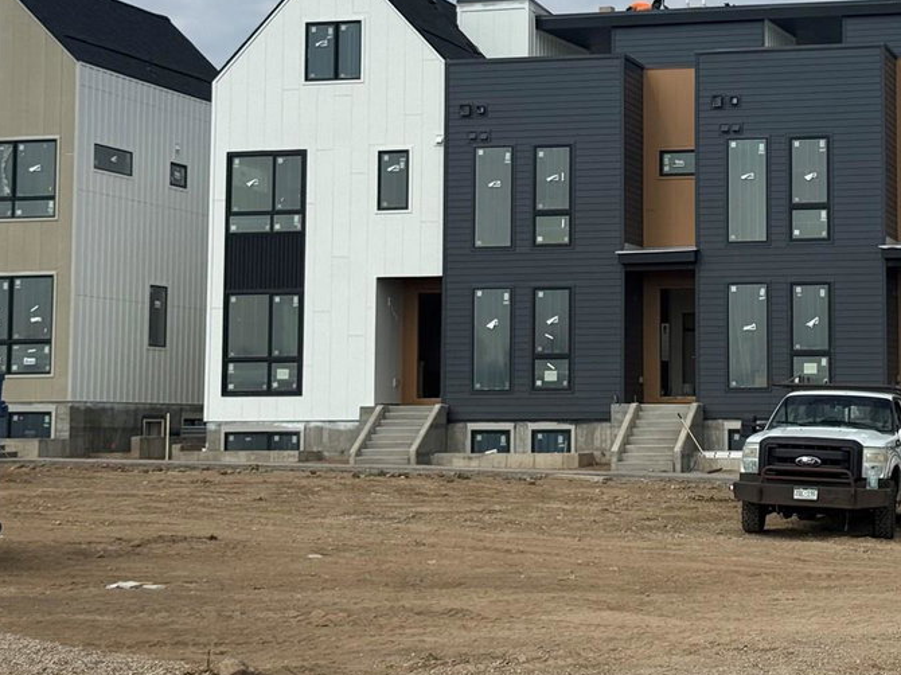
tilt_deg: +6.3
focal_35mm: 86
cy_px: 190
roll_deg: -0.5
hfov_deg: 22.5
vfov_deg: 17.1
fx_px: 2238
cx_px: 718
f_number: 1.78
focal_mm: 6.76
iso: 64
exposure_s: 1/7143
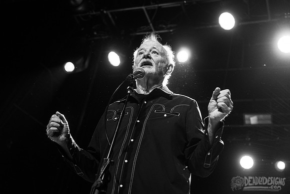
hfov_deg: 33.9
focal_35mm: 59
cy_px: 97
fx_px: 474
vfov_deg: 23.1
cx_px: 115
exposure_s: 1/640
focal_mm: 48
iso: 2500
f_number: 3.2
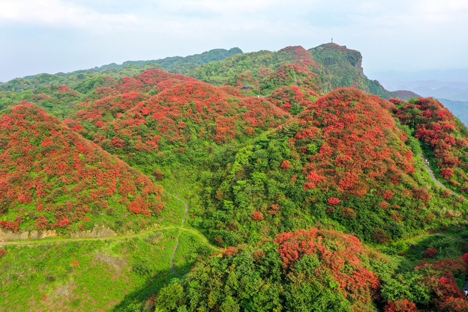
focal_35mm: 28
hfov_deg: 65.5
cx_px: 234
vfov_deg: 46.4
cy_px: 156
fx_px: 364
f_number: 5
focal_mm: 10.26
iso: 100
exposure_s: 1/240
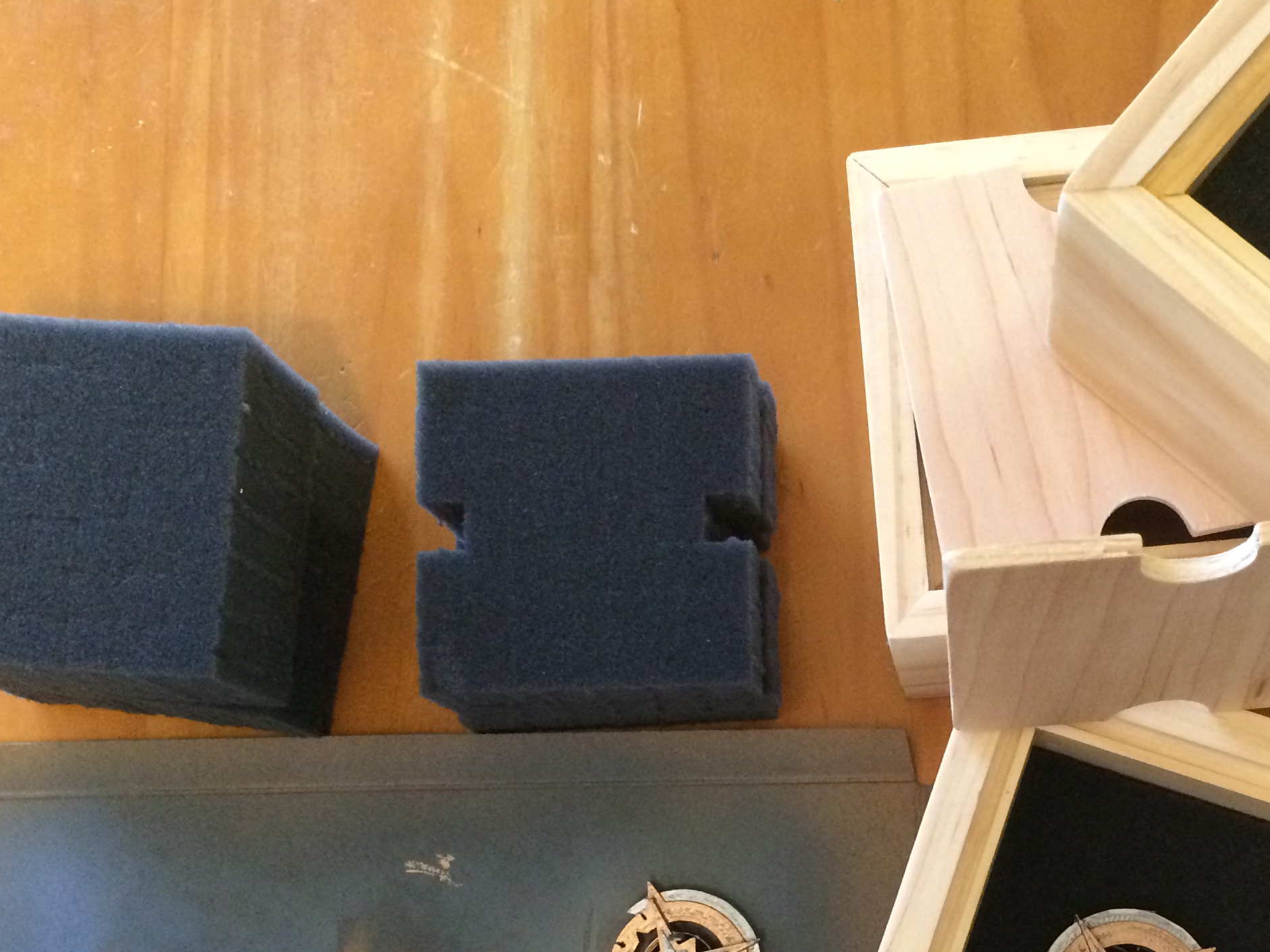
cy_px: 792
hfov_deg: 37.2
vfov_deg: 28.4
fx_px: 1835
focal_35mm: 50
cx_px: 957
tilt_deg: -82.9
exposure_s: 1/30
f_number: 2.2
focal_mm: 4.15
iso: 320
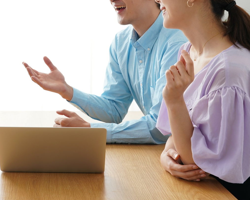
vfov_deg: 19.0
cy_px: 49
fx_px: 592
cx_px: 51
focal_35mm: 80
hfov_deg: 23.5
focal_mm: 45
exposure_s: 1/125
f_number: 8
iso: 100
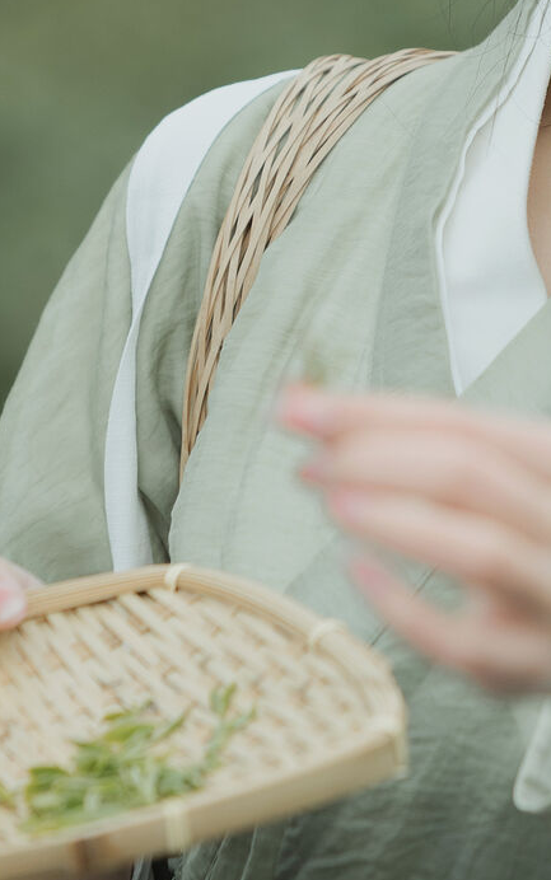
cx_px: 557
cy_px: 233
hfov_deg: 2.5
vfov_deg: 4.0
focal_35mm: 530
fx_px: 12723
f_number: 4
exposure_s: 1/800
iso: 320
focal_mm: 200
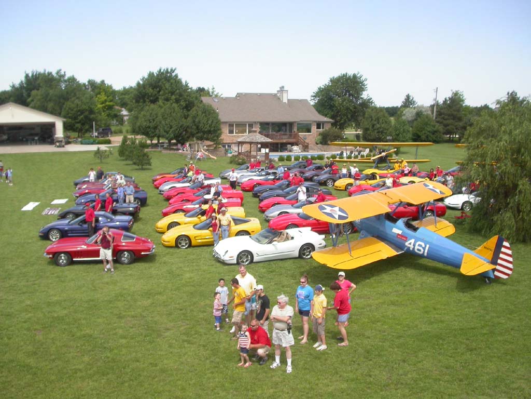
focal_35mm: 38
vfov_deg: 37.7
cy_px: 200
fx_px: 583
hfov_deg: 49.0
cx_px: 266
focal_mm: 7.85
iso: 100
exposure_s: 1/1000
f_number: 2.6
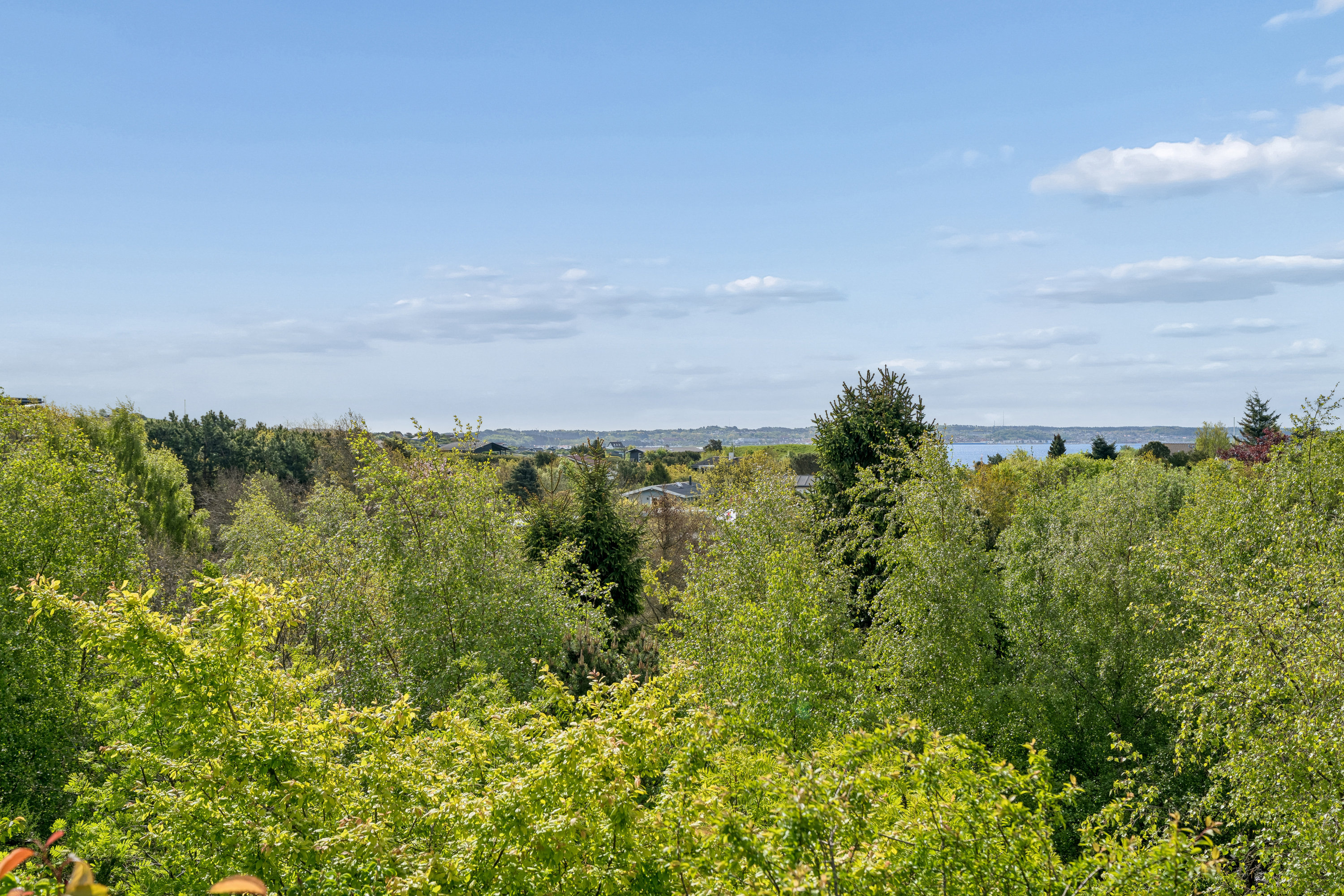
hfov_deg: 54.4
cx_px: 672
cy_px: 448
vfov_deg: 37.9
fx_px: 1307
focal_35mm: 35
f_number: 5.6
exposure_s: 1/800
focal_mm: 35
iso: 100
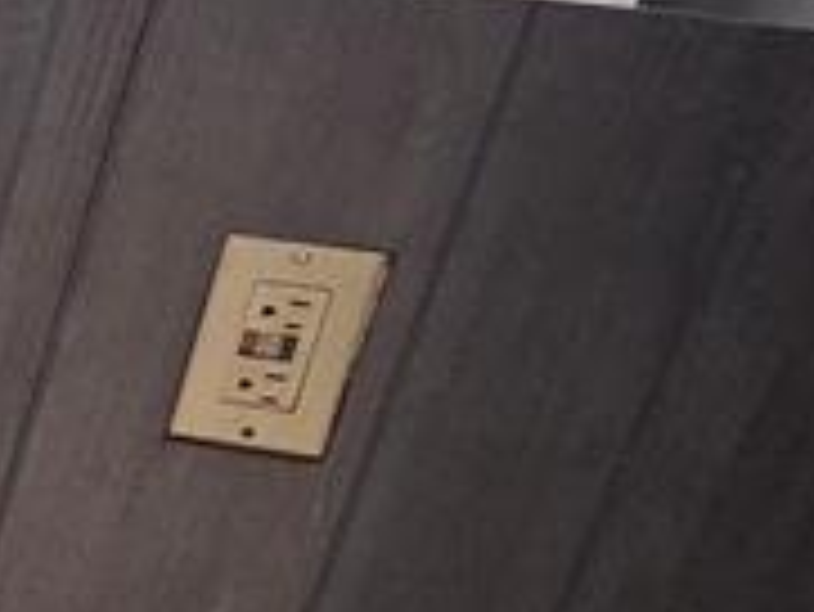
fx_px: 2165
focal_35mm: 92
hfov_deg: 13.3
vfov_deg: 16.0
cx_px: -1313
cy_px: 486
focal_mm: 2.2
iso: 800
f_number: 2.2
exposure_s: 1/60
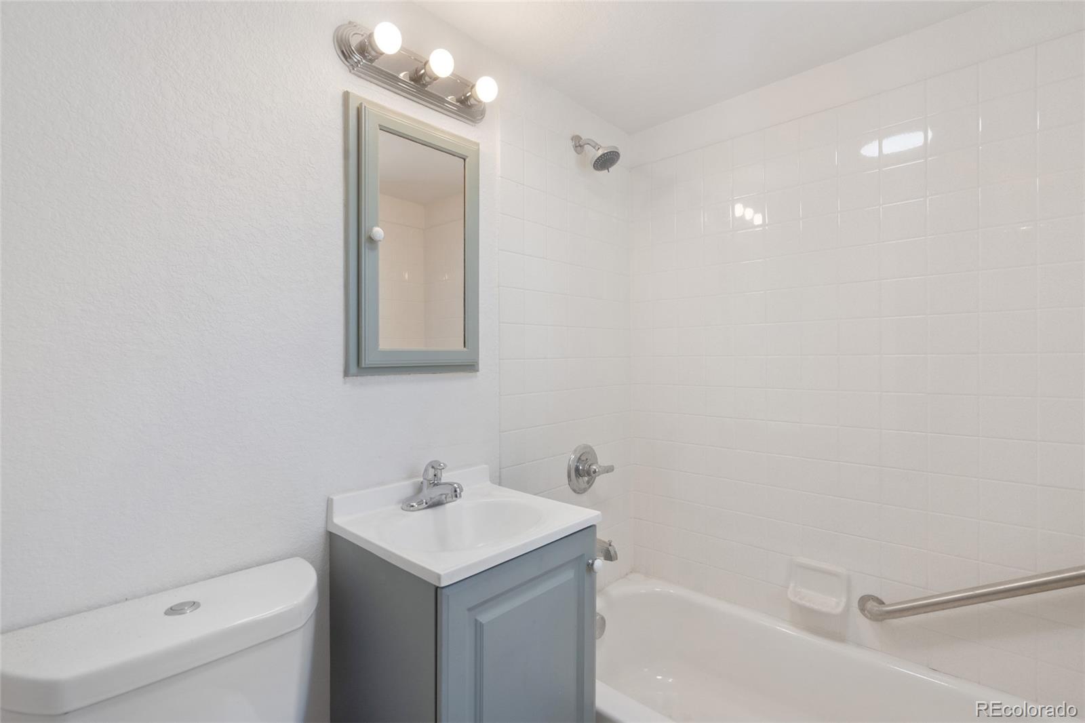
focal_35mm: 16
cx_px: 542
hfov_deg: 96.7
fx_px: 482
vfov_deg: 73.7
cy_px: 362
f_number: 8
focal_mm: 16
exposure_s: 1/40
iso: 400
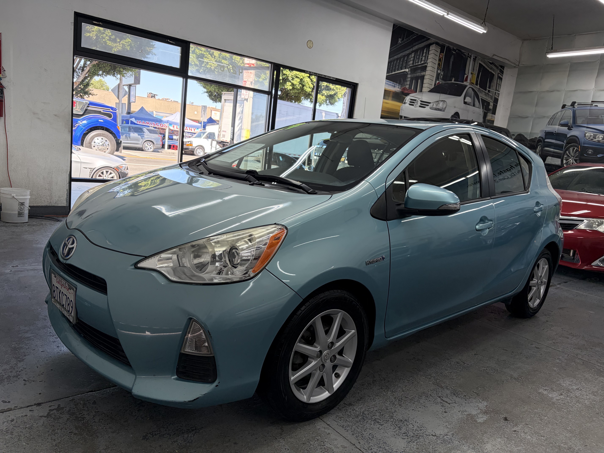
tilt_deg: -10.3
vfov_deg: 53.1
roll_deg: -5.9
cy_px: 226
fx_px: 454
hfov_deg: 67.3
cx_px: 302
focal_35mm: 26
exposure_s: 1/232
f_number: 1.6
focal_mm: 5.96
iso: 125
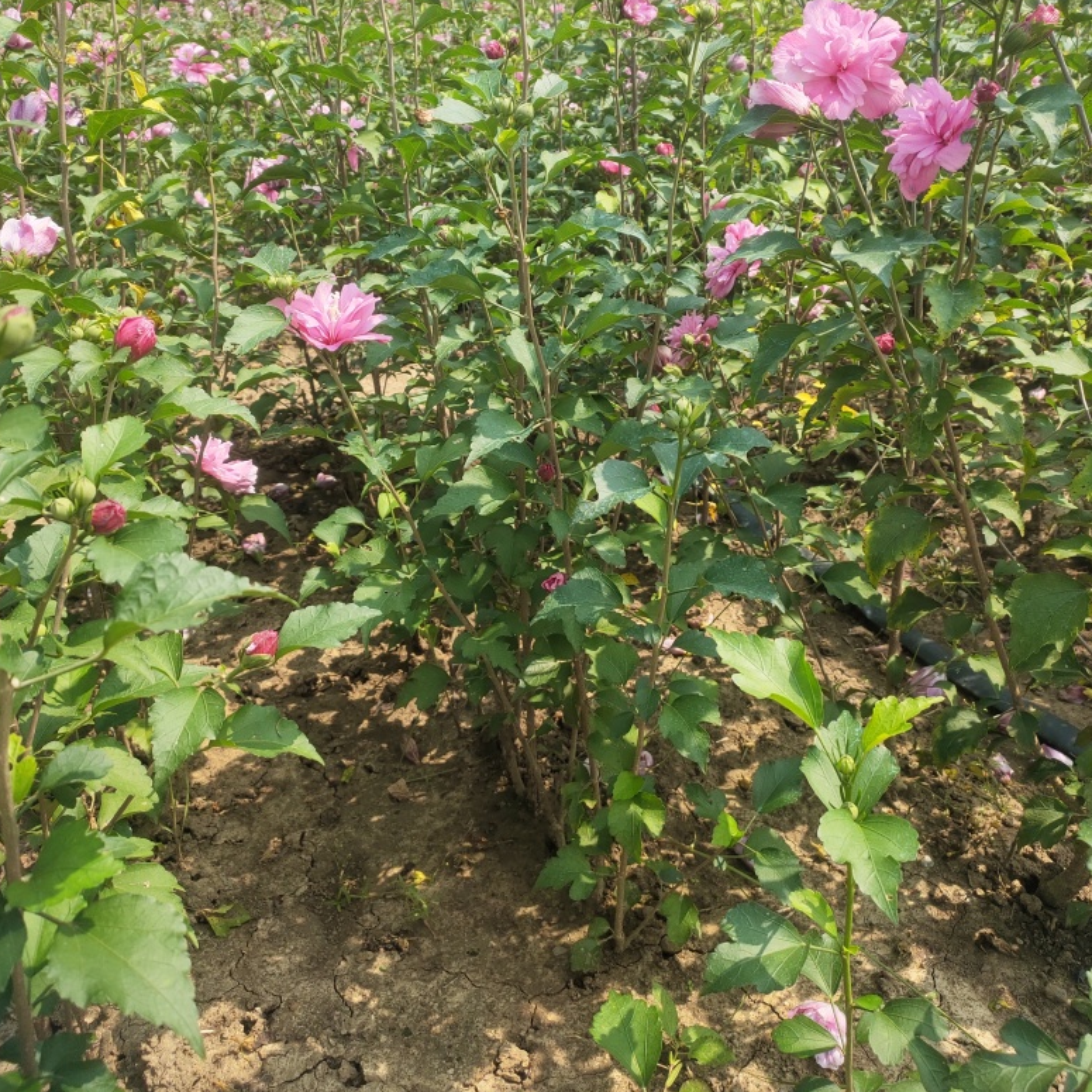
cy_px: 401
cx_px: 559
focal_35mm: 28
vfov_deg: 56.5
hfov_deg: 57.3
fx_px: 999
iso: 56
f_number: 1.79
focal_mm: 4.76
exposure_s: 1/1819
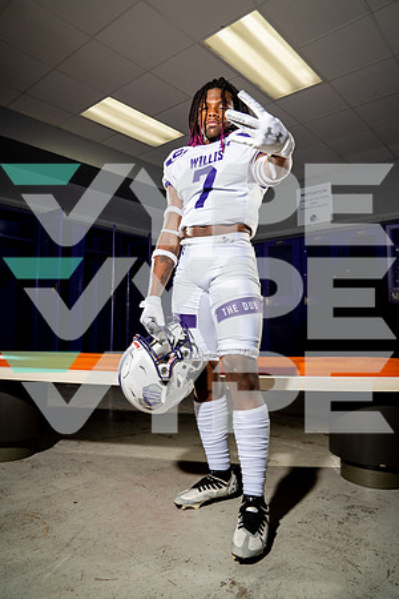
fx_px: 399
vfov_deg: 73.7
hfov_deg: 53.1
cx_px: 200
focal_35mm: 24
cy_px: 300
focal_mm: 24
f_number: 5.6
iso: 200
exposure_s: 1/250
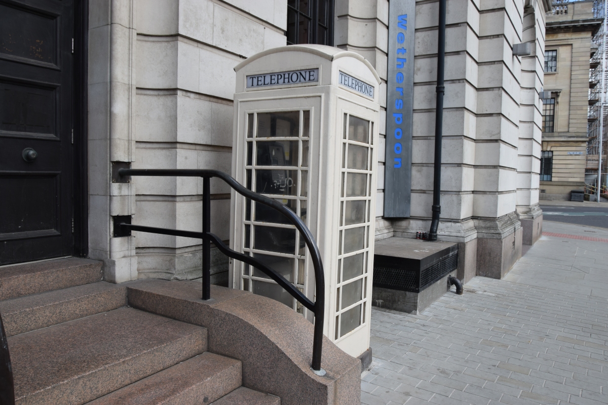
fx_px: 456
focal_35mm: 27
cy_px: 202
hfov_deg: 67.4
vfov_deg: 47.9
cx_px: 304
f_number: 8
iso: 220
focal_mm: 18
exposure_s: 1/250
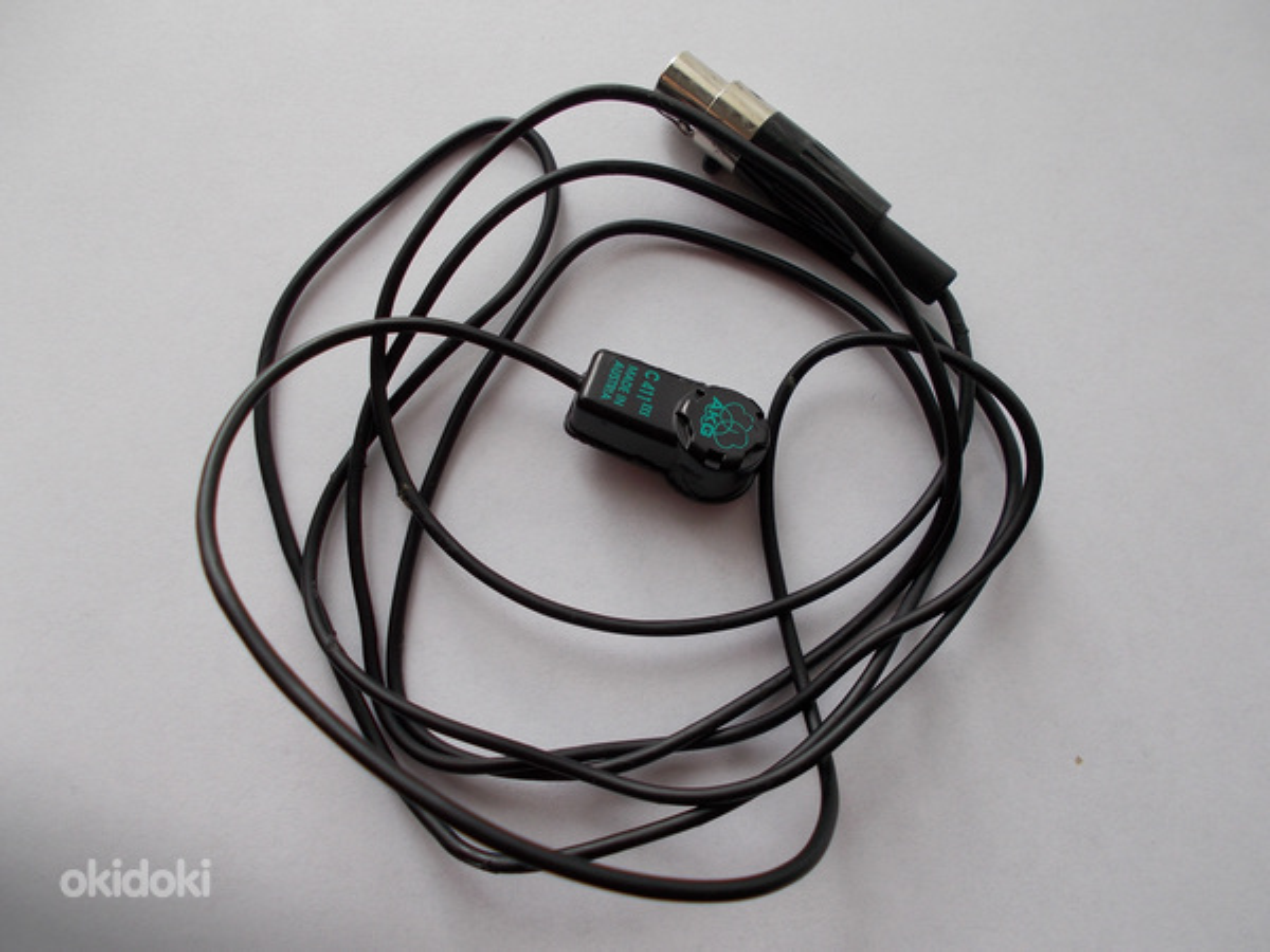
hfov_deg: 67.3
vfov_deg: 53.1
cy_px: 476
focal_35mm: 26
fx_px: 954
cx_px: 635
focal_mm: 4.6
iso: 80
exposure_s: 1/50
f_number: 3.2
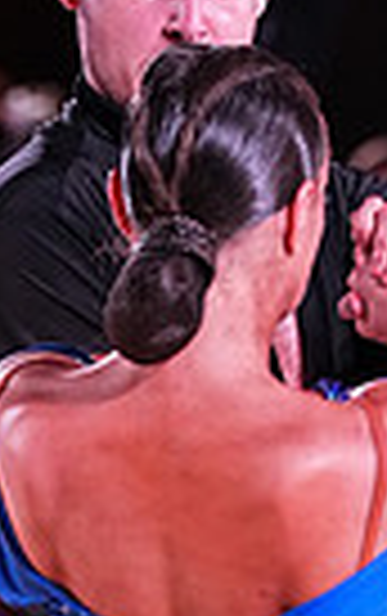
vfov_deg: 2.9
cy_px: 850
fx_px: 12112
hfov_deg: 1.8
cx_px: 241
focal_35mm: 720
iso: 4000
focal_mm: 167
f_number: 4.5
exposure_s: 1/320
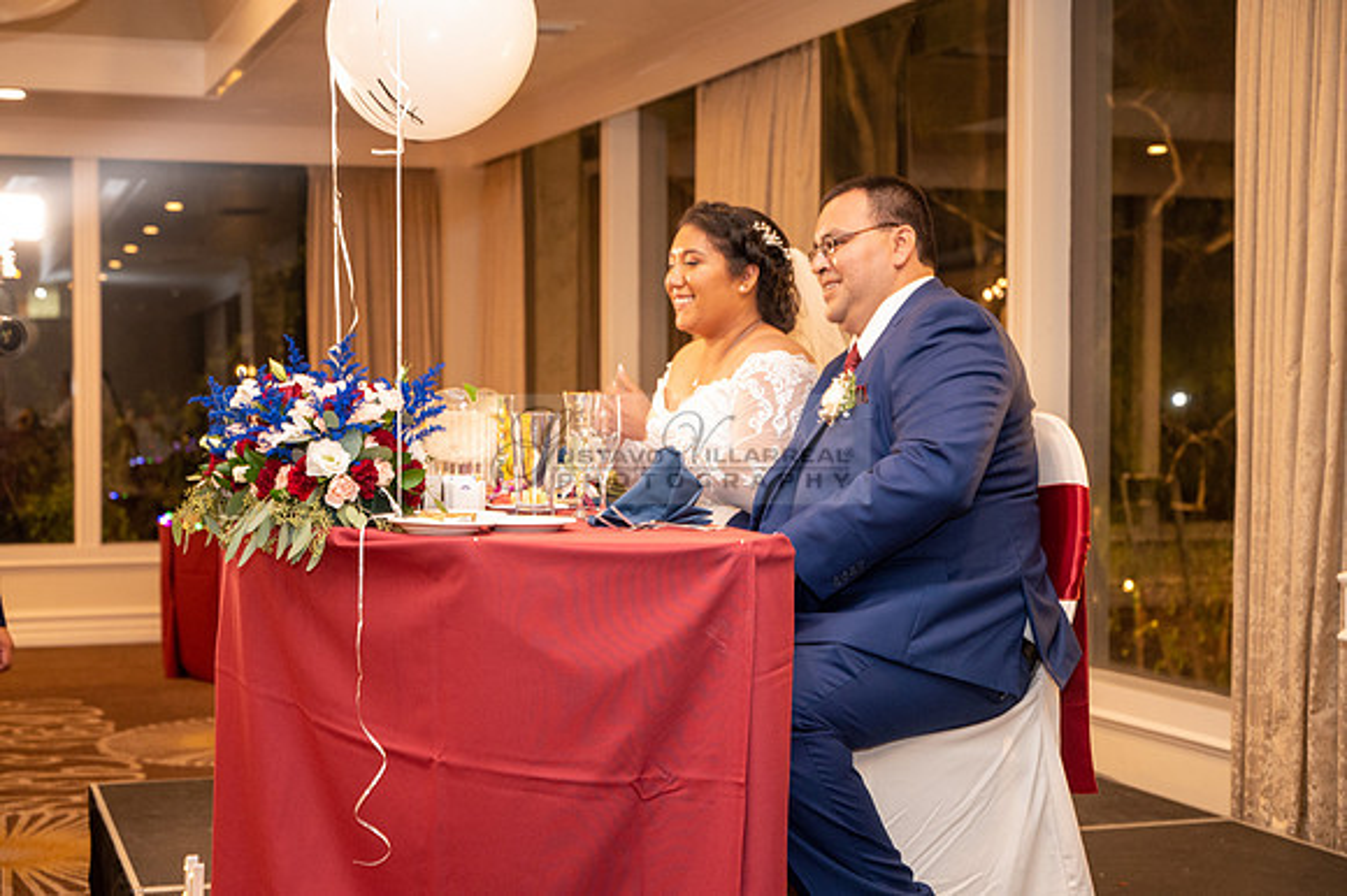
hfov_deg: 36.3
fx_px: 2057
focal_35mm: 55
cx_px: 674
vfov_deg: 24.6
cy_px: 448
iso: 2500
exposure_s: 1/30
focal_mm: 55
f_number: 4
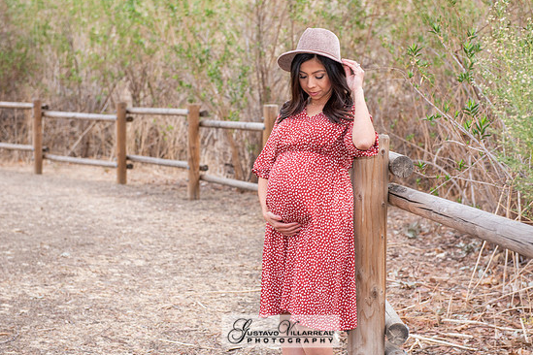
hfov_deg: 27.3
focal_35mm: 74
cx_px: 281
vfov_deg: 18.4
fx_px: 1096
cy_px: 181
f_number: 5
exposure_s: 1/125
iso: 500
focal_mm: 70
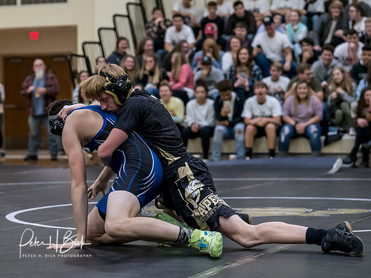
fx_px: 1248
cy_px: 100
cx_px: 150
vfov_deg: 12.7
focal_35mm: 116
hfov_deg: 16.9
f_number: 1.8
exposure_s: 1/1000
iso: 2000
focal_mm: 45
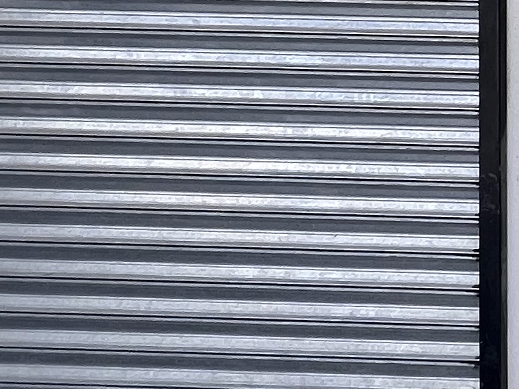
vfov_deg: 20.6
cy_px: 1
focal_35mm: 69
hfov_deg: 18.3
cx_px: 1045
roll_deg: -0.6
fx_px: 1035
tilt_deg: -0.6
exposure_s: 1/576
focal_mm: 1.57
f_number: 1.8
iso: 32
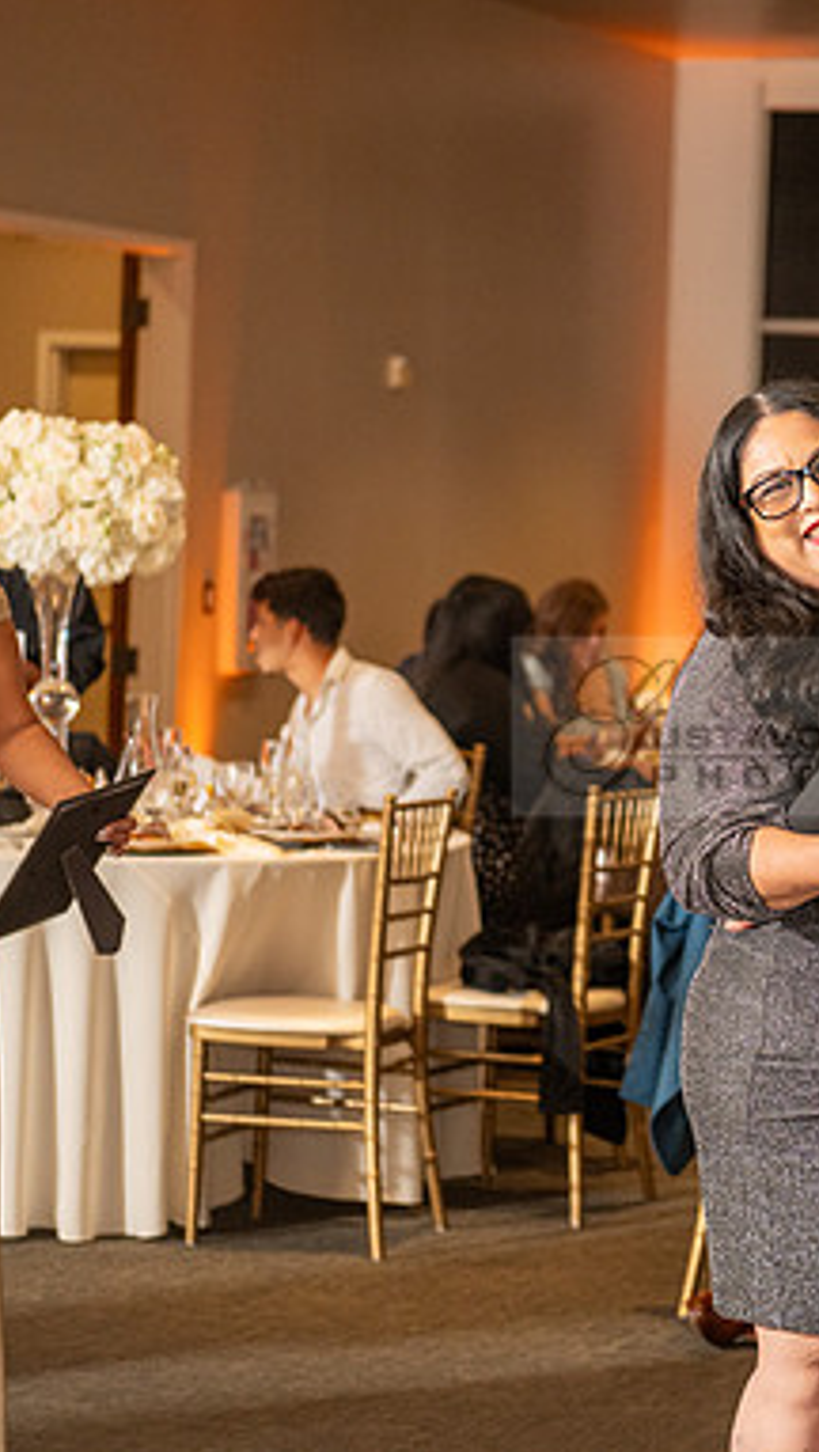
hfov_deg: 10.8
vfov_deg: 19.3
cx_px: 842
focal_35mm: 111
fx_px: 4277
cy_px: 726
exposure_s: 1/160
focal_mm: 70
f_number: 3.5
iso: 800
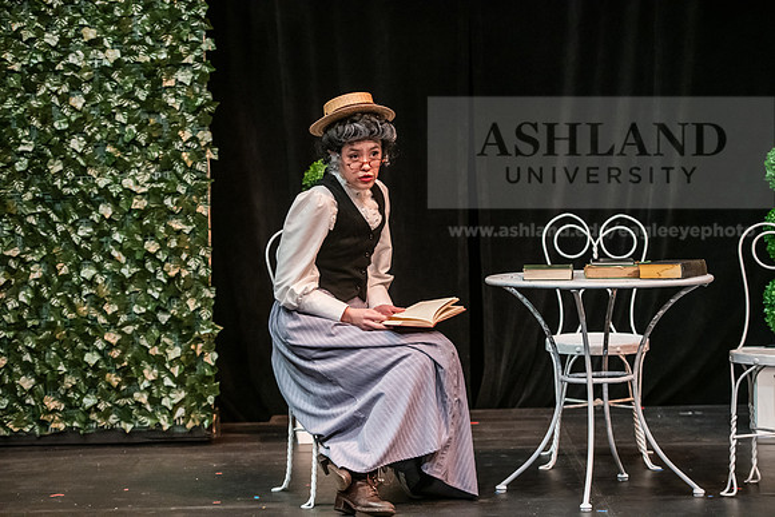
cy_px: 258
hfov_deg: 20.0
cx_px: 388
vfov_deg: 13.4
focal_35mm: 102
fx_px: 2196
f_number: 3.2
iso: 3200
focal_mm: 102
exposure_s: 1/200
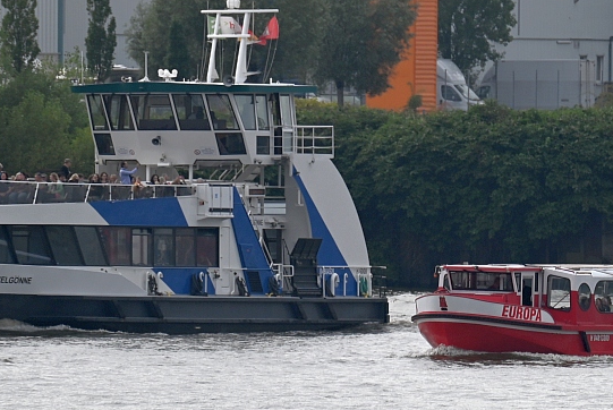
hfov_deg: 2.7
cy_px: 160
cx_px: 339
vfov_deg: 1.8
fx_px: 12904
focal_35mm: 757
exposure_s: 1/1000
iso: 110
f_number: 5.6
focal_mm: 400
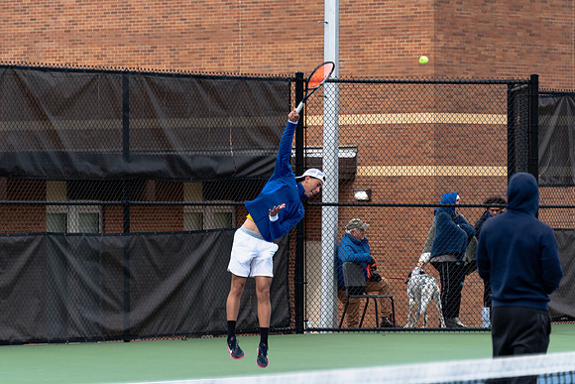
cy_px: 170
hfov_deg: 9.2
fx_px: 3558
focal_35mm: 223
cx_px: 290
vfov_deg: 6.2
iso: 640
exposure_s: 1/2000
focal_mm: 200
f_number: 5.6
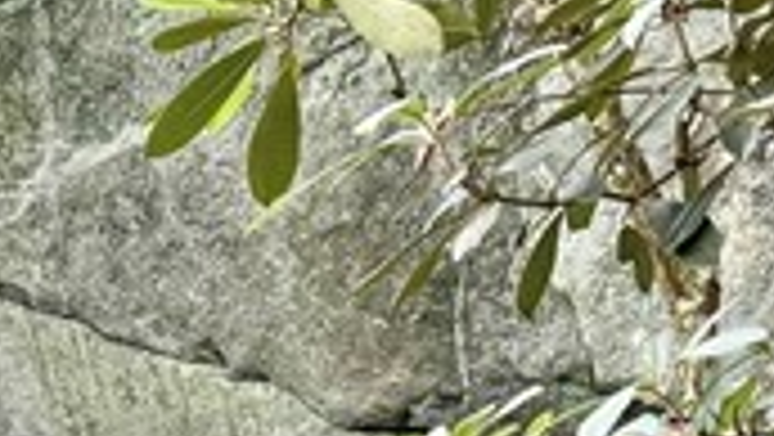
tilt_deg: +5.7
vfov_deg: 7.3
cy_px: 1097
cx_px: -162
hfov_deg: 13.4
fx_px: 3204
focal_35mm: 156
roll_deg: +1.0
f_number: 1.78
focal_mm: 6.76
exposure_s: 1/60
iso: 500
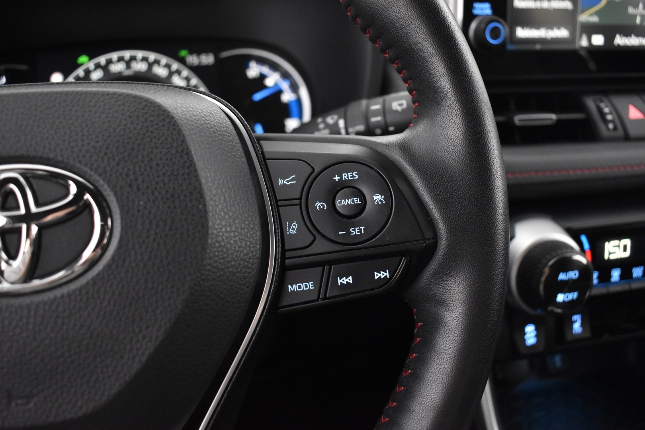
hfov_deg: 57.2
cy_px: 215
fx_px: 591
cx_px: 322
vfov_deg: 40.0
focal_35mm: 33
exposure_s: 1/20
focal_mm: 22
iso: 3200
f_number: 3.8
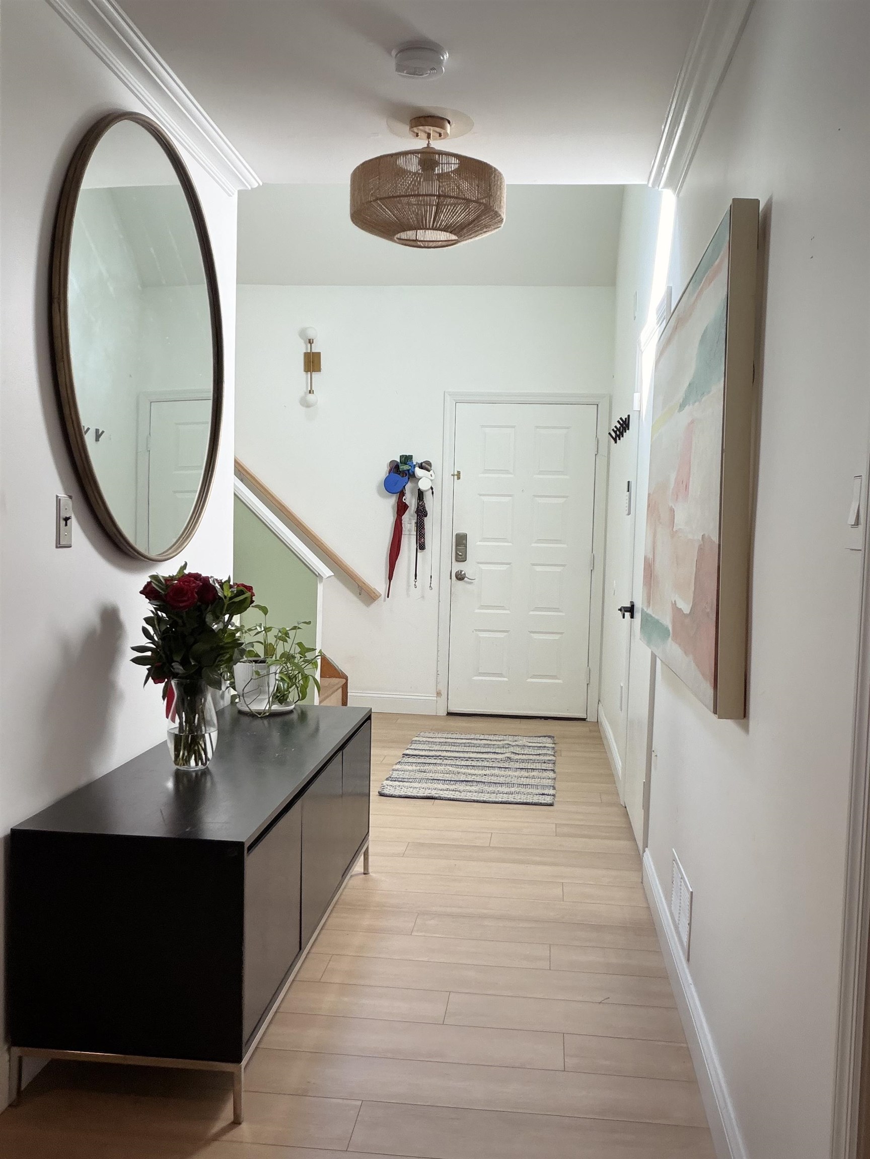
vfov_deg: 60.0
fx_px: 1005
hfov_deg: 46.8
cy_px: 580
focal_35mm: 30
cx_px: 435
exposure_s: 1/60
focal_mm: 2.71
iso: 125
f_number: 1.9
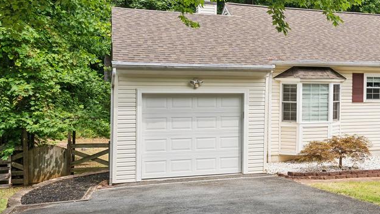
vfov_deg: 21.8
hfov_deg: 33.1
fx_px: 554
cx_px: 417
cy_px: 83
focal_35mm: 55
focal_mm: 23
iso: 100
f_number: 8
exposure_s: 1/125
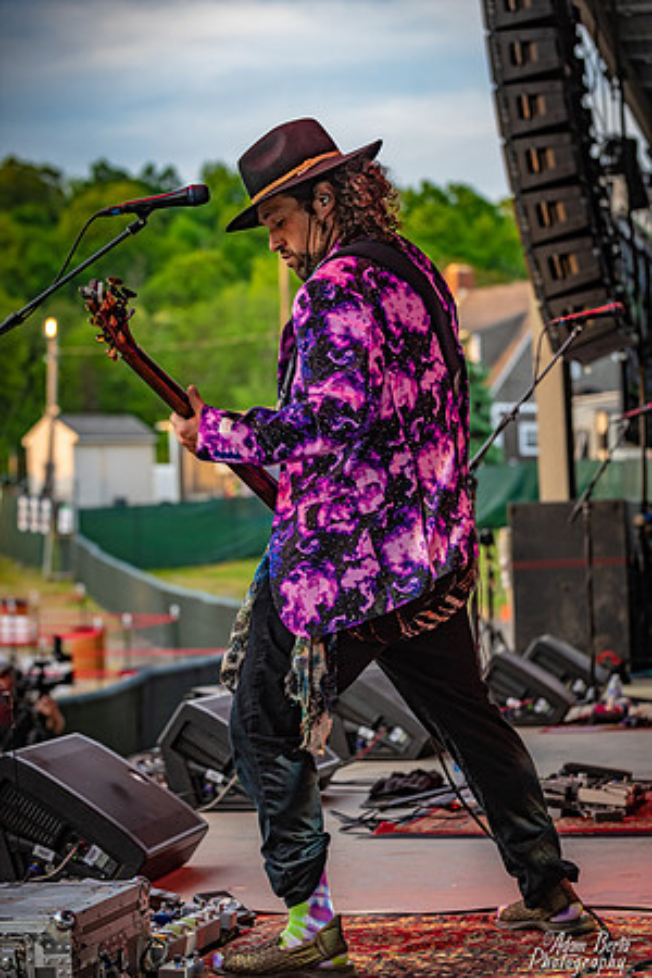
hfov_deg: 15.2
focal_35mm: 90
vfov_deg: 22.6
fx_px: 2445
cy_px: 489
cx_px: 326
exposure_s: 1/250
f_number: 4
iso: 500
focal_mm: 90
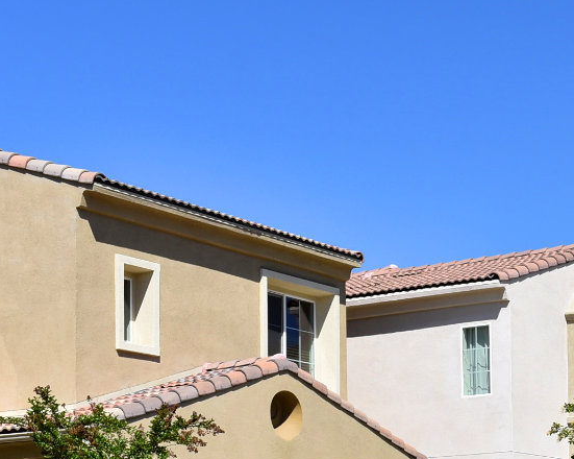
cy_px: 485
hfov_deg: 19.9
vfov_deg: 16.3
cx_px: 630
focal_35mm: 92
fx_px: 1562
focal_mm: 24
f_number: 9
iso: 100
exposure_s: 1/320
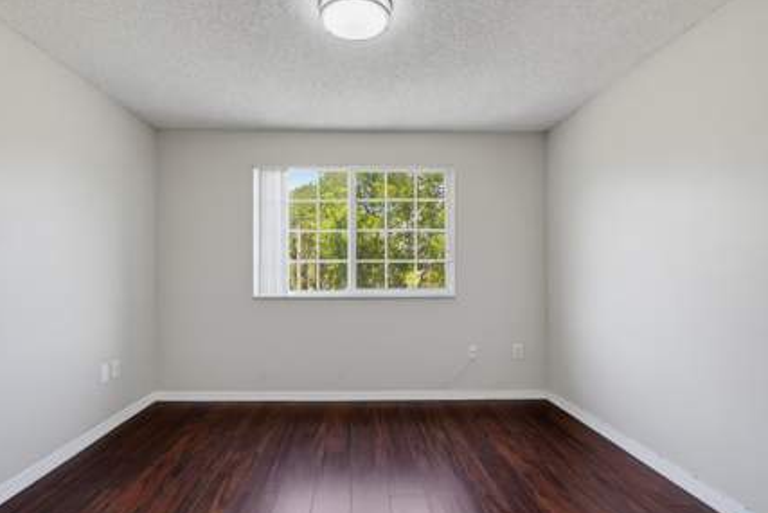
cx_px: 367
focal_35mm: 18
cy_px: 280
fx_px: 384
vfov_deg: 67.3
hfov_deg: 89.9
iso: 800
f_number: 5.6
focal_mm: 16
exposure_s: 1/125
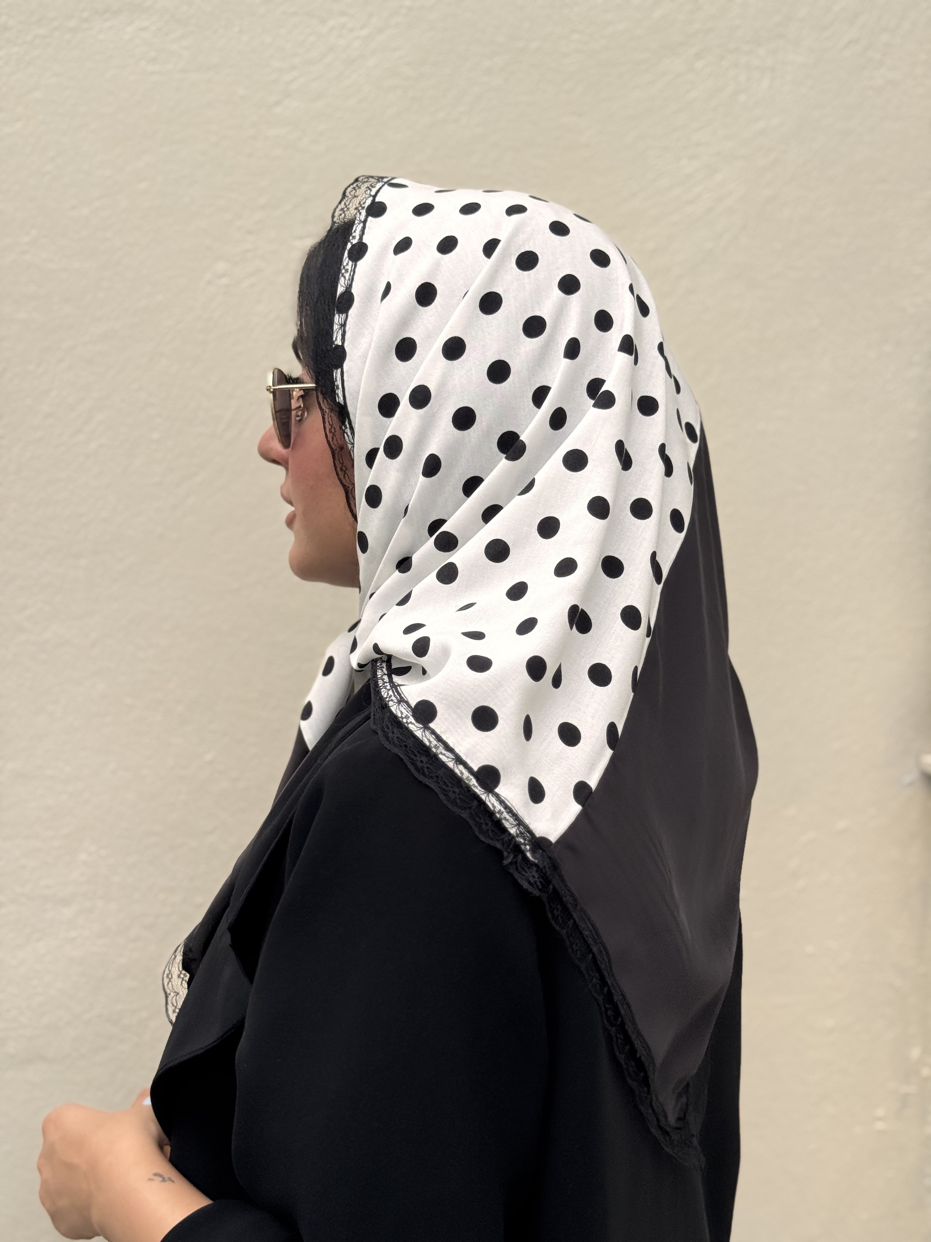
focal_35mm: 48
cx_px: 466
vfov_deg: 39.7
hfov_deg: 30.3
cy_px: 621
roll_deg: -0.6
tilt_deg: -5.8
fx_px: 1721
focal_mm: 6.76
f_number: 1.78
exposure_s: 1/1011
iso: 64
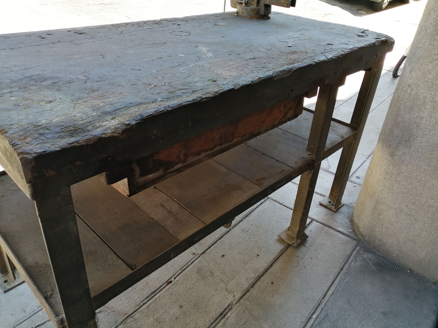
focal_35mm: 26
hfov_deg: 67.3
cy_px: 164
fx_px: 329
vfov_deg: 53.1
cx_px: 219
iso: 50
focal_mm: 3.62
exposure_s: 1/154
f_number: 1.8
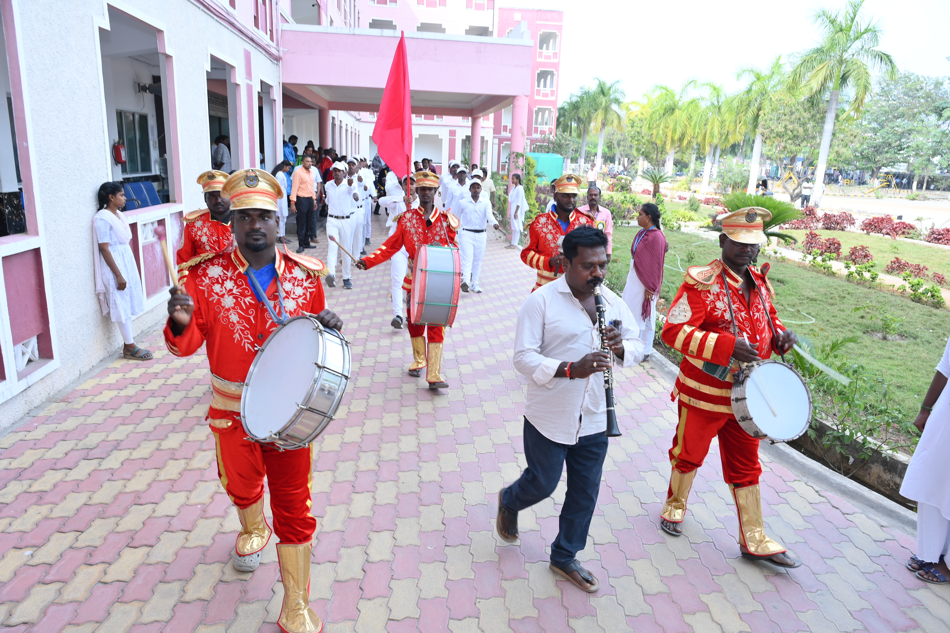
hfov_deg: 73.8
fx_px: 633
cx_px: 475
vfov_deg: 53.1
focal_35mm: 24
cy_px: 316
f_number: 6.3
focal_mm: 24
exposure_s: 1/125
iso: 250
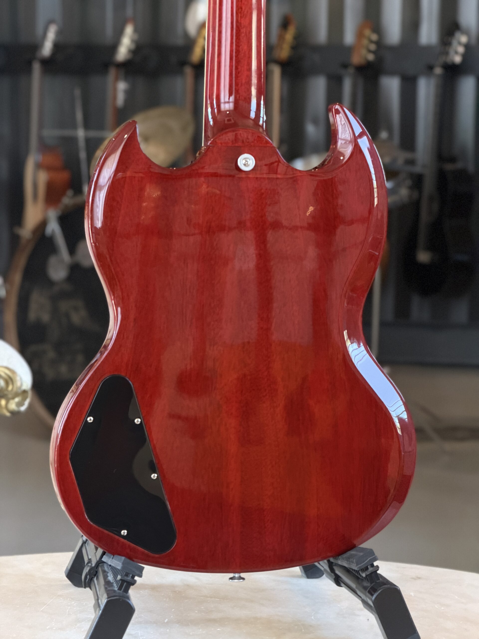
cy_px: 320
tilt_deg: -6.6
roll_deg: -1.4
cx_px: 240
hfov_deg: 14.8
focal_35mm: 100
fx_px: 1845
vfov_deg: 19.6
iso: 640
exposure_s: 1/78
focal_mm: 16.89
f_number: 2.8
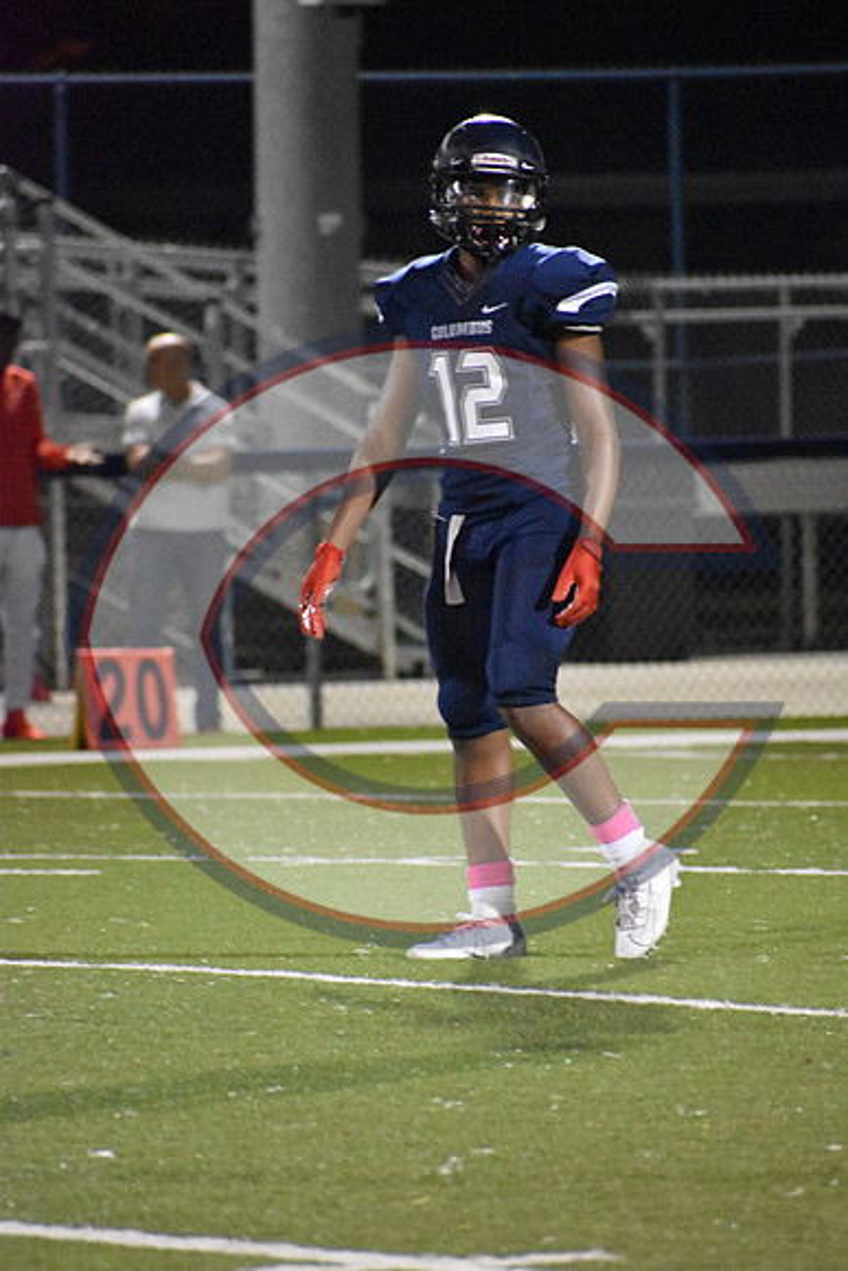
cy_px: 636
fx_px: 15889
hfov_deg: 3.1
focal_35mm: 450
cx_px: 424
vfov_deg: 4.6
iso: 12800
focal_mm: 300
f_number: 6.3
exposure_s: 1/160
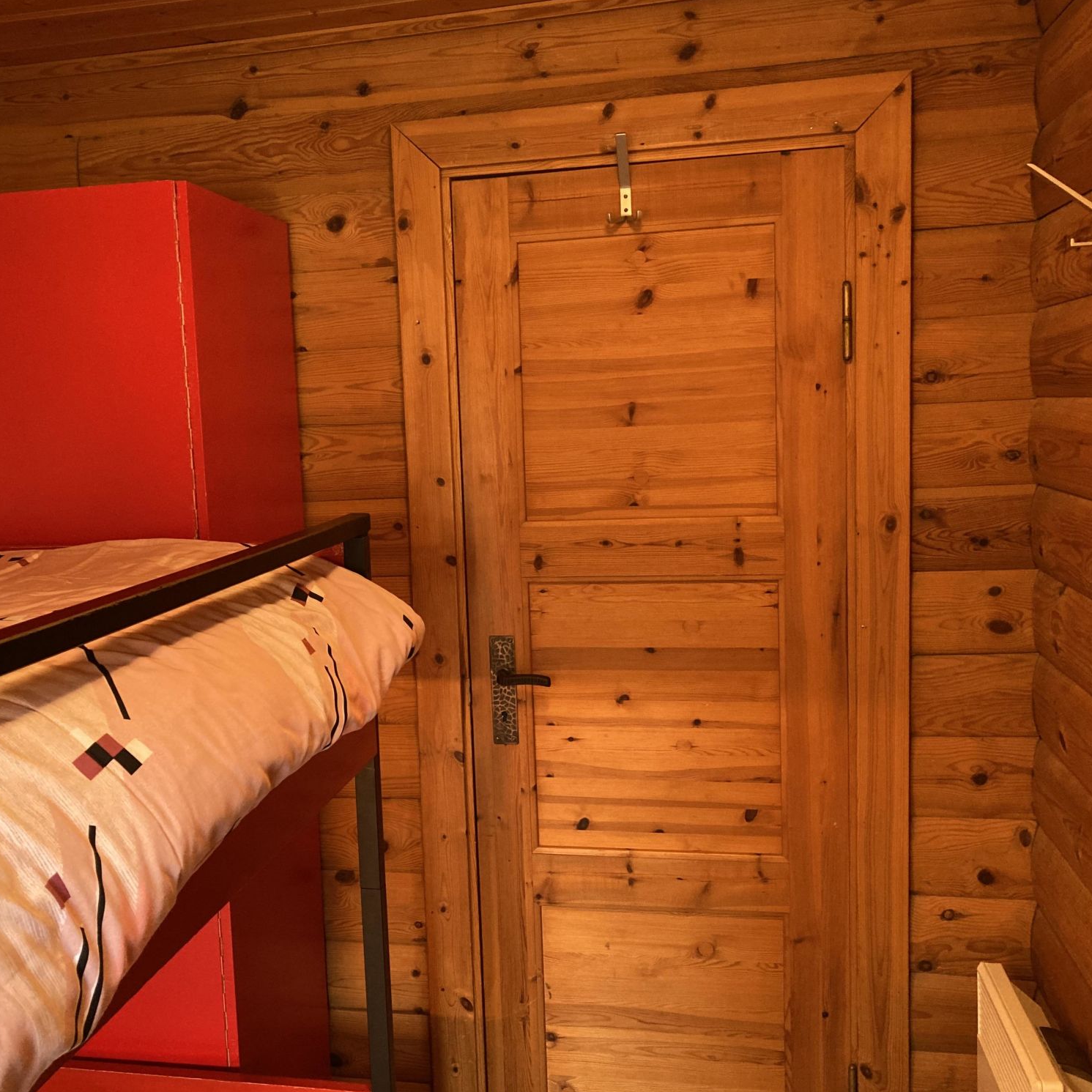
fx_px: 1213
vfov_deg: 48.5
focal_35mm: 34
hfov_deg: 48.3
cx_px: 473
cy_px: 548
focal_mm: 3.99
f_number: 1.8
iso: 320
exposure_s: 1/25
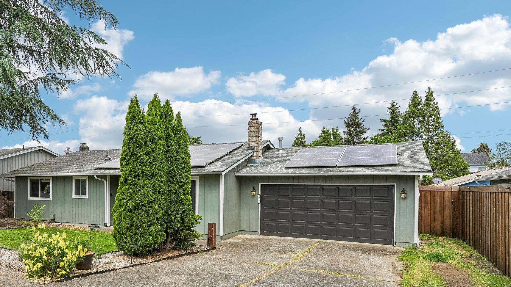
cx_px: 213
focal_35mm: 25
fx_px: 339
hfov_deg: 73.5
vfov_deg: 45.5
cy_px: 184
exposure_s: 1/1000
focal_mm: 20
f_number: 8
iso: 400
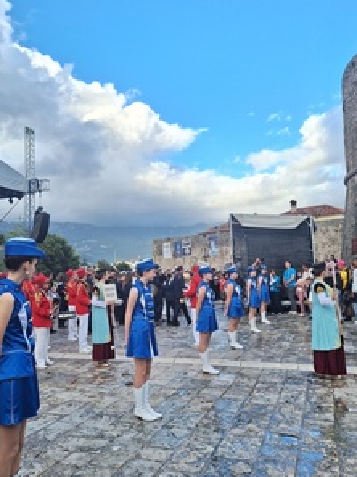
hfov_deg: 49.6
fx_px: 385
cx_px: 153
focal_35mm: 28
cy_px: 238
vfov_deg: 63.4
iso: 40
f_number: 1.8
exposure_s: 1/681
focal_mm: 5.54
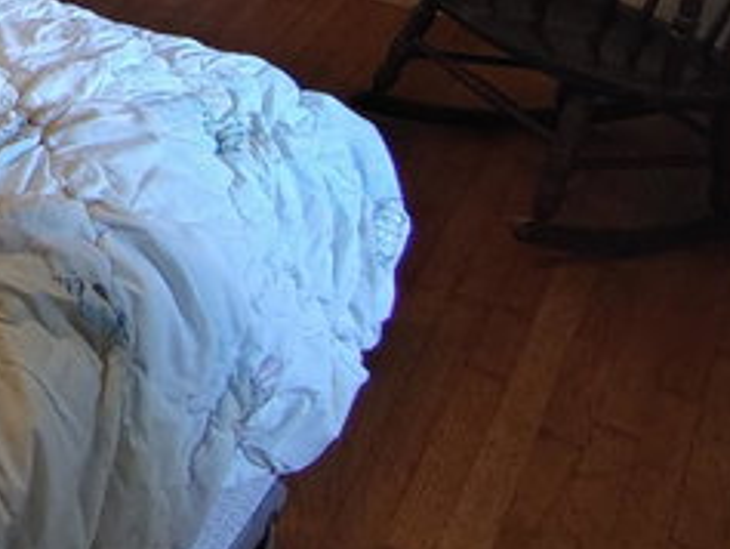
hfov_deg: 21.6
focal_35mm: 69
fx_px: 1456
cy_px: -250
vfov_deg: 19.0
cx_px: -468
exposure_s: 1/24
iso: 779
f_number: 2.2
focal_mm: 2.13
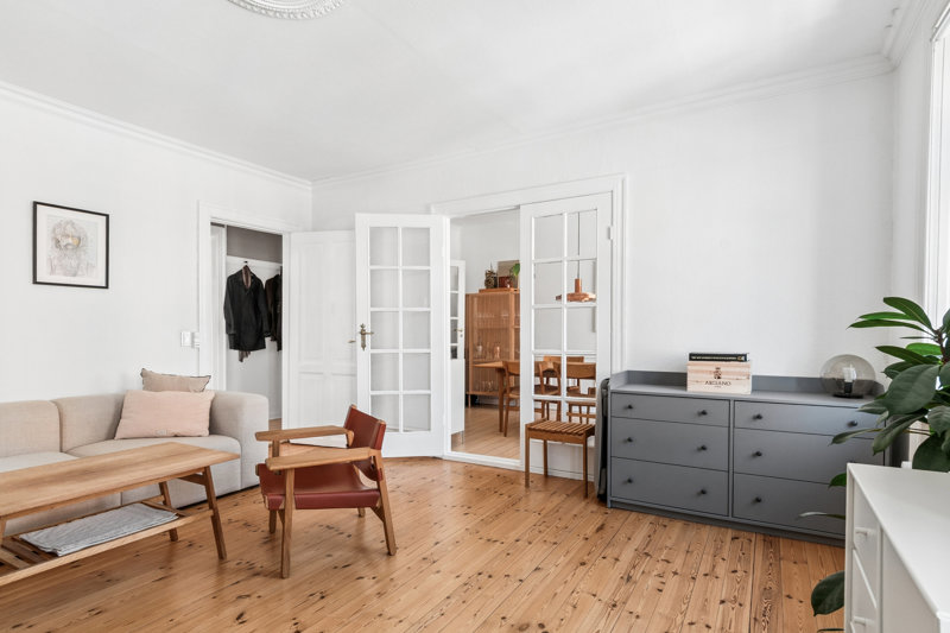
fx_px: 475
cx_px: 475
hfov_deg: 90.0
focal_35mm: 18
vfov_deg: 67.4
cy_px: 316
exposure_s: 1/13
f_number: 10
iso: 200
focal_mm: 12
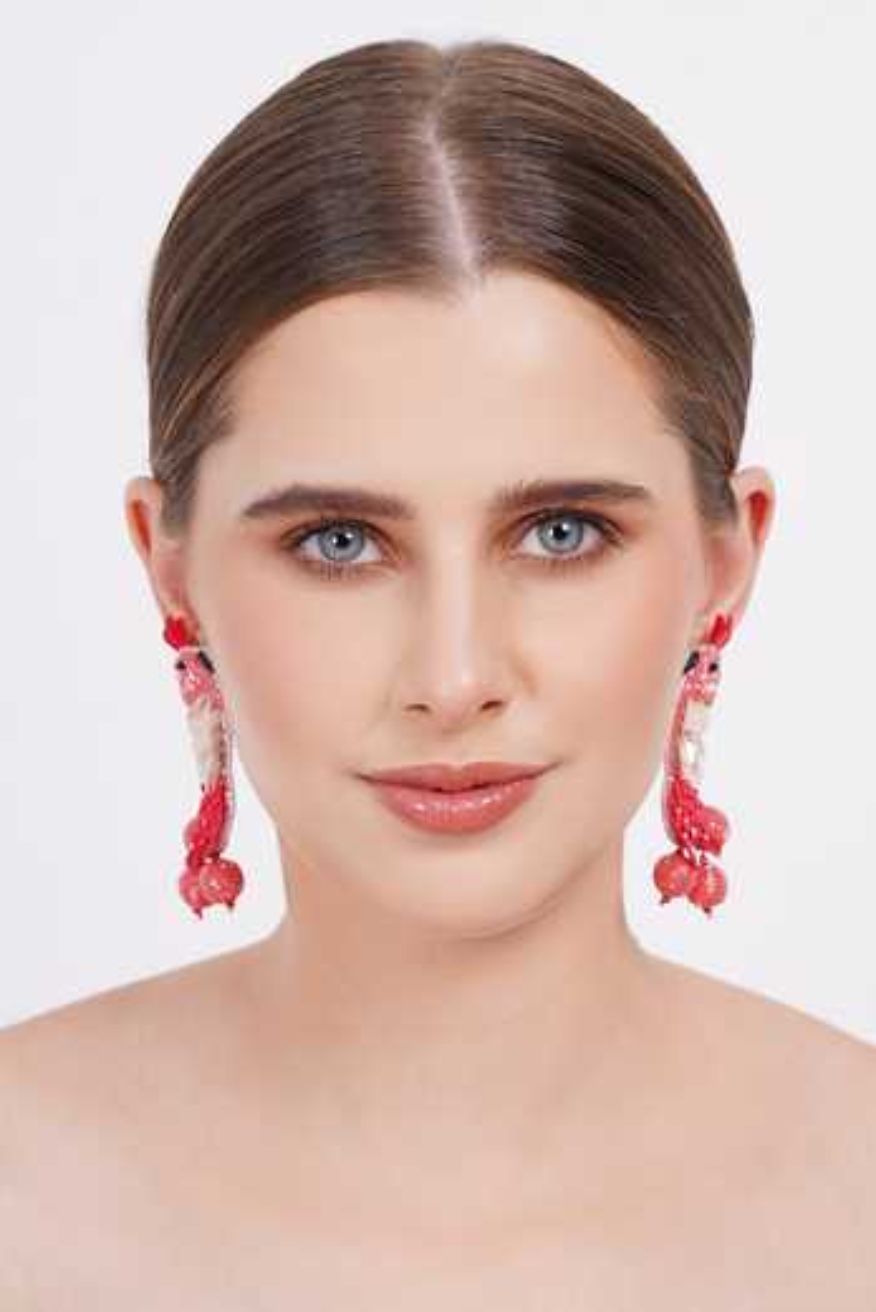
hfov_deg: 6.8
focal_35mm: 202
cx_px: 439
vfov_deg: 10.2
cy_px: 657
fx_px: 7368
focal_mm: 200
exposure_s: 1/125
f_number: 10
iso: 200
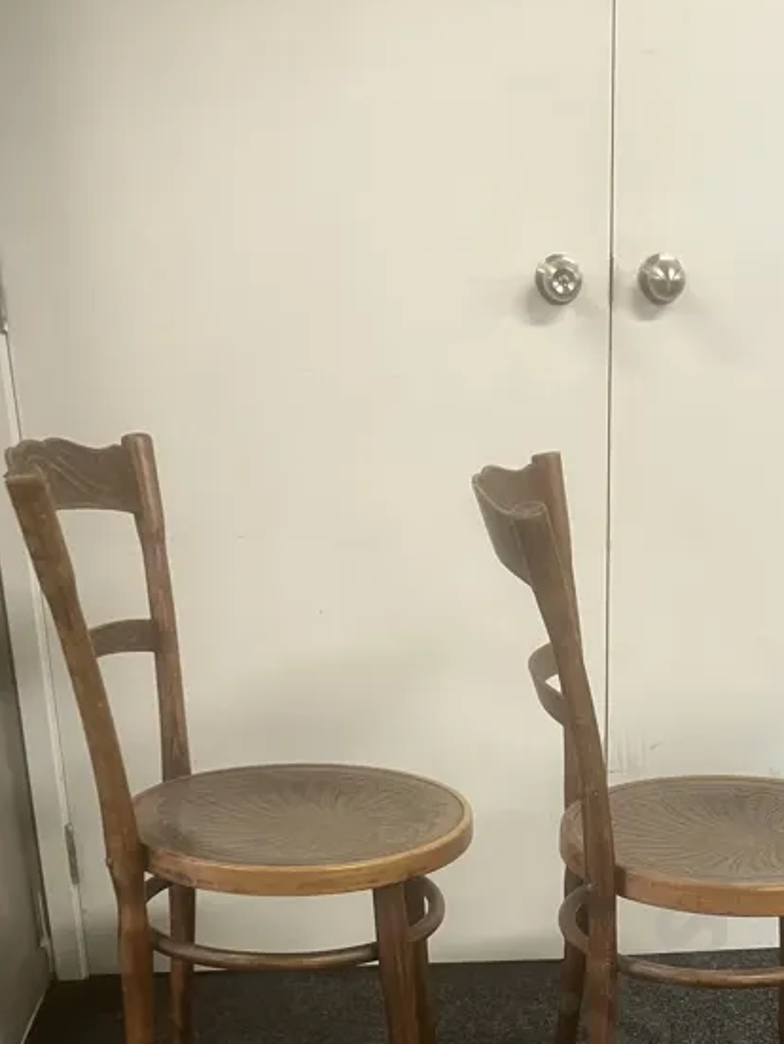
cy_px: 949
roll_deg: -2.8
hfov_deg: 27.3
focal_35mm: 52
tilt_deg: -21.8
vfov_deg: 34.6
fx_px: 1568
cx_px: 674
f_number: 1.8
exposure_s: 1/50
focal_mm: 3.99
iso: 200
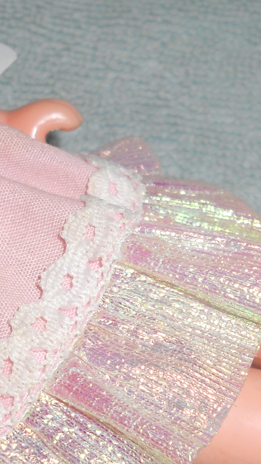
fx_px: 1046
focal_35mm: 85
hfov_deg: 14.2
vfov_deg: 24.7
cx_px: 193
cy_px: 345
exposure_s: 1/25
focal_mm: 5.8
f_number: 8.8
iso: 80
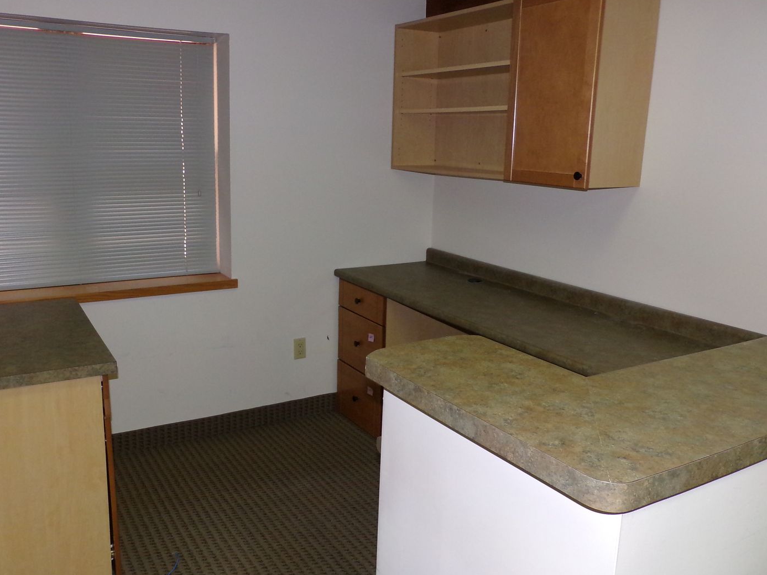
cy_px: 263
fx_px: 665
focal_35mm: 30
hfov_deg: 59.8
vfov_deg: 46.7
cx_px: 335
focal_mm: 4.7
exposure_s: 1/34
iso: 200
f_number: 3.2
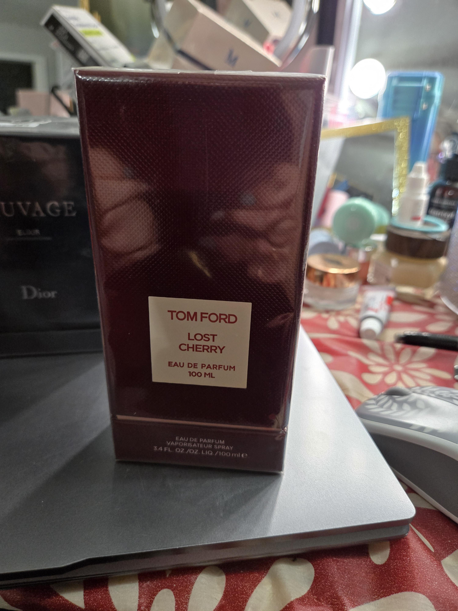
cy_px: 306
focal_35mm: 23
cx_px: 229
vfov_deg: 73.9
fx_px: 406
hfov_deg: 58.9
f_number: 1.8
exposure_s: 1/120
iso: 800
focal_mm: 5.4
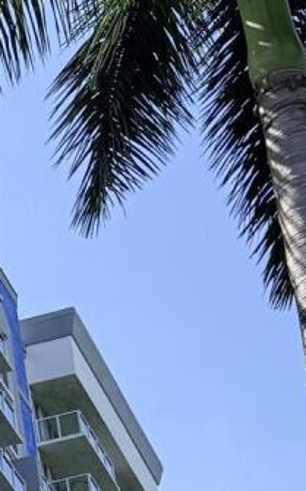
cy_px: 544
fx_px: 2031
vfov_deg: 13.5
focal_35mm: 152
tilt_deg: +27.9
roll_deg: -2.0
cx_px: -671
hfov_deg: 7.4
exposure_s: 1/3279
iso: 100
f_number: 1.78
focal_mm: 6.76
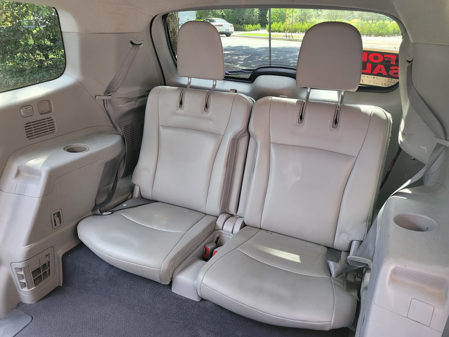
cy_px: 168
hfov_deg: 67.3
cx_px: 224
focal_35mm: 26
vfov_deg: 53.1
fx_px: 337
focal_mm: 5.4
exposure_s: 1/120
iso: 250
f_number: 1.8
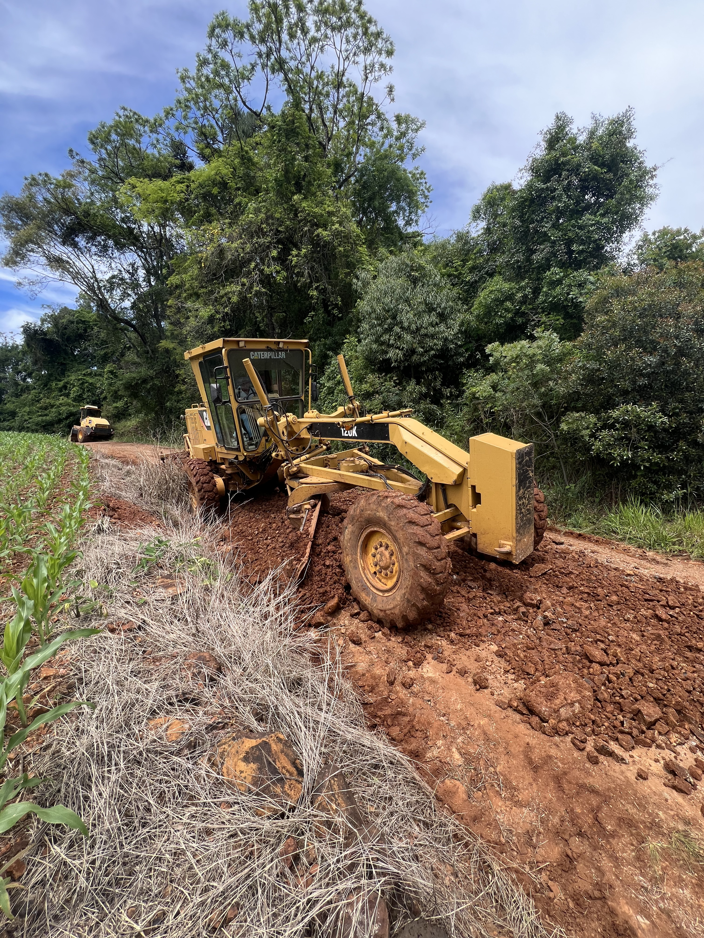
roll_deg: +4.9
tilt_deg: -2.5
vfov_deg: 106.2
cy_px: 469
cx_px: 352
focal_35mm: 13
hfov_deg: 89.9
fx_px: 353
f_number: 1.8
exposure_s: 1/521
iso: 32
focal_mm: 1.57
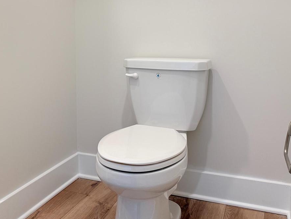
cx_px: 108
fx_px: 328
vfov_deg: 36.0
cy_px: 56
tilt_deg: -2.8
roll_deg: +0.0
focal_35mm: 39
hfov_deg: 47.4
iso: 160
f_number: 1.78
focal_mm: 6.76
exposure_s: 1/120
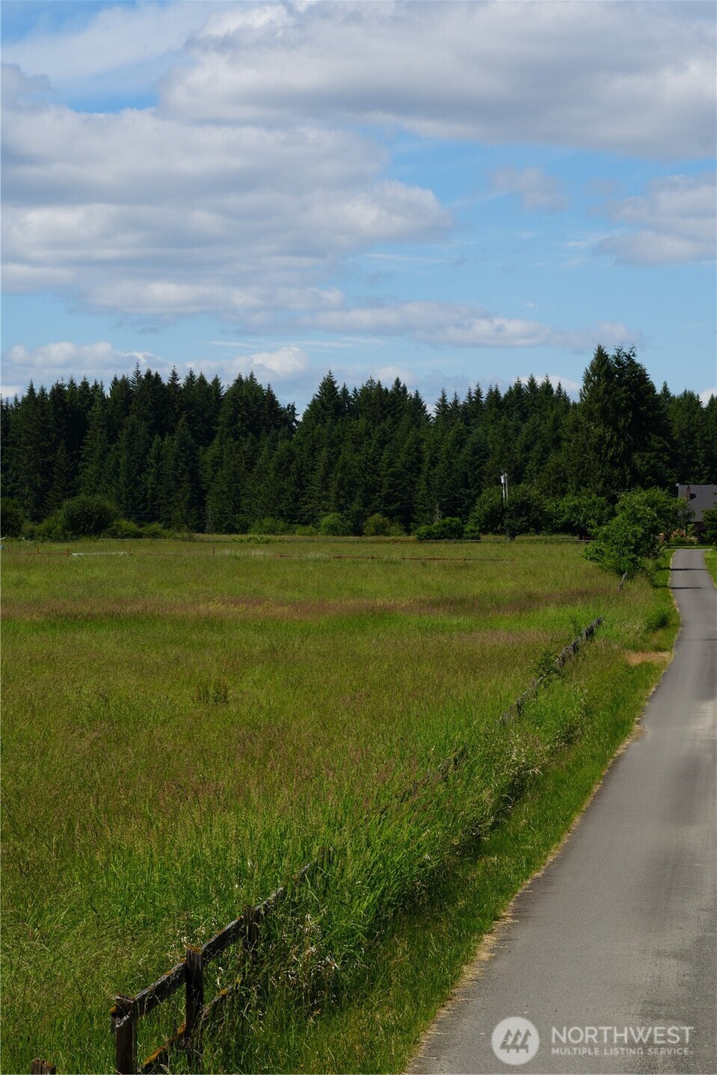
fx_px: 2824
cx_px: 358
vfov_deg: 21.6
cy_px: 538
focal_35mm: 94
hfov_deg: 14.5
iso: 100
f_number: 11
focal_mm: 63
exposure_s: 1/250
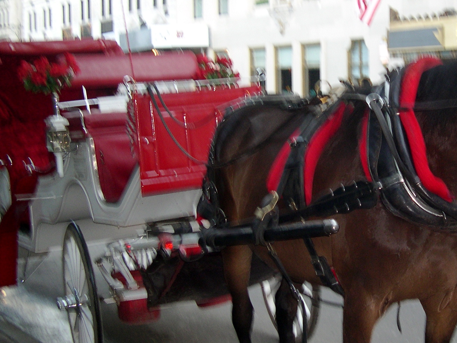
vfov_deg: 22.2
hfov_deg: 28.9
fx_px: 871
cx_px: 351
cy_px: 146
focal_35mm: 66
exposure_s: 1/30
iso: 102
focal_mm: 8
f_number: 2.8
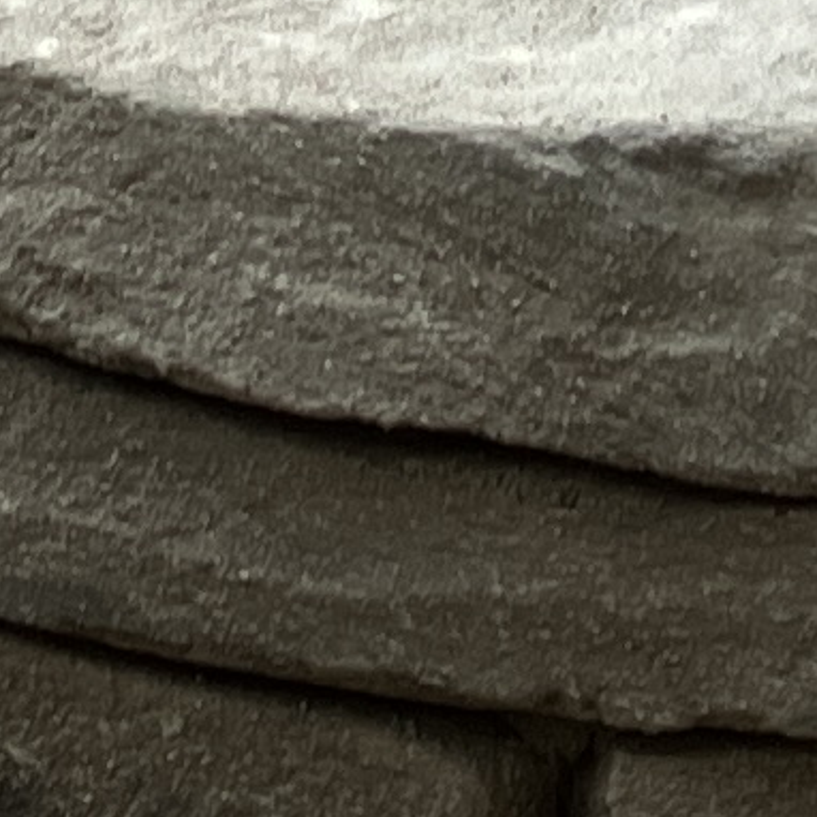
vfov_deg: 6.1
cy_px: -1831
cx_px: -17
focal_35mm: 261
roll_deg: +0.1
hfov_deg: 6.7
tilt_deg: -4.6
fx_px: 6969
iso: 25
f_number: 1.8
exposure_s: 1/121
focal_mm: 3.99
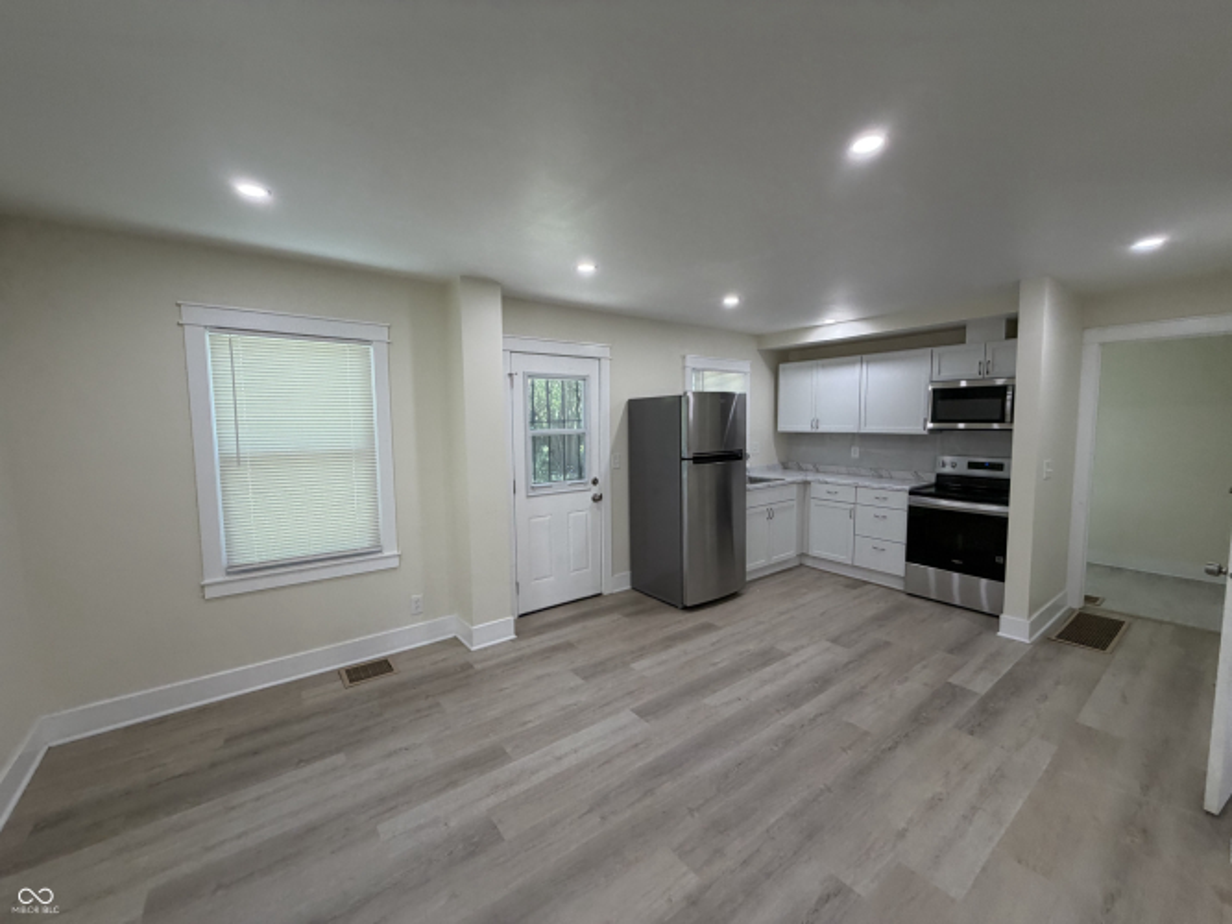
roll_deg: +1.0
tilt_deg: -3.8
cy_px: 462
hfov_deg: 102.1
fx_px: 498
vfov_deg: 85.7
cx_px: 616
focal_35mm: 14
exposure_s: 1/120
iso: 160
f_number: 2.2
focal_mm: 2.22
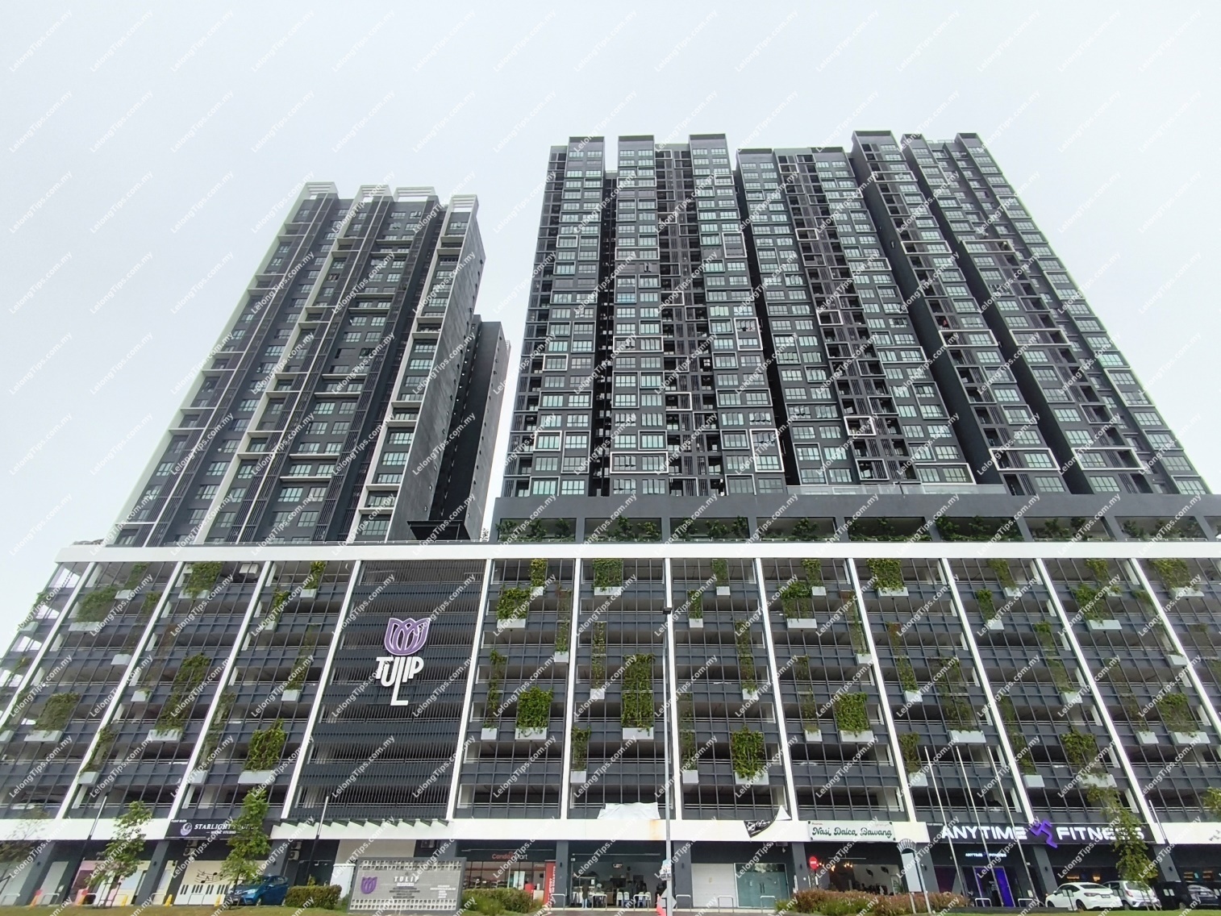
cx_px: 610
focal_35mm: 15
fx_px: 529
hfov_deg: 98.2
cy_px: 458
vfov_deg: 81.8
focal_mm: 1.65
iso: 50
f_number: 2.2
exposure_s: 1/603
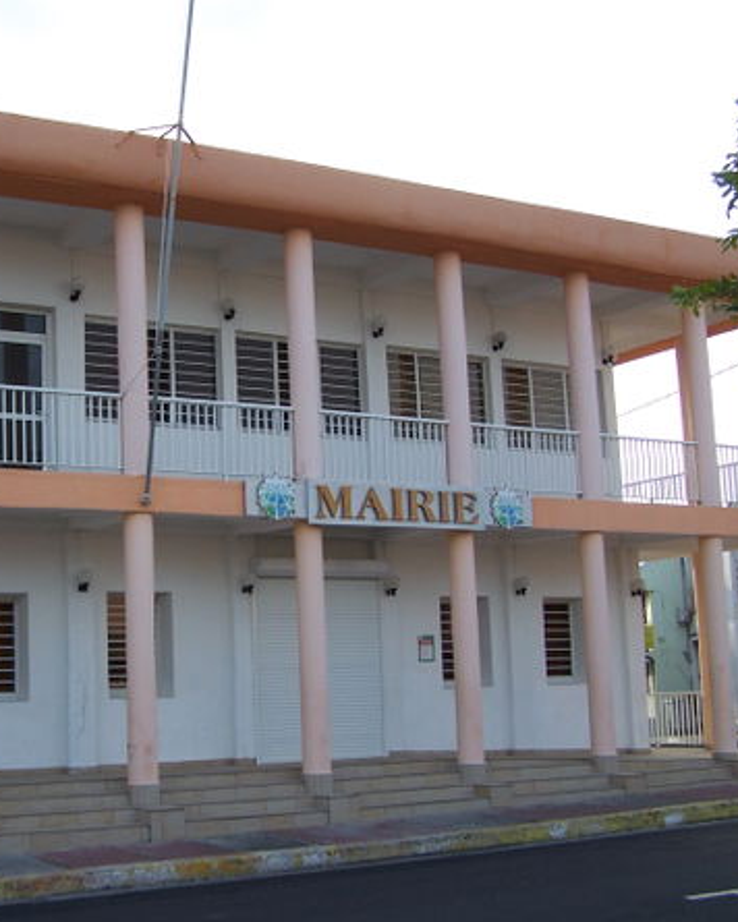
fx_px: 1365
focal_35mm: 50
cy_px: 460
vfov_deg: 37.3
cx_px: 193
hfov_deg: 29.8
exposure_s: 1/350
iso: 80
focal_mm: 6.3
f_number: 2.8
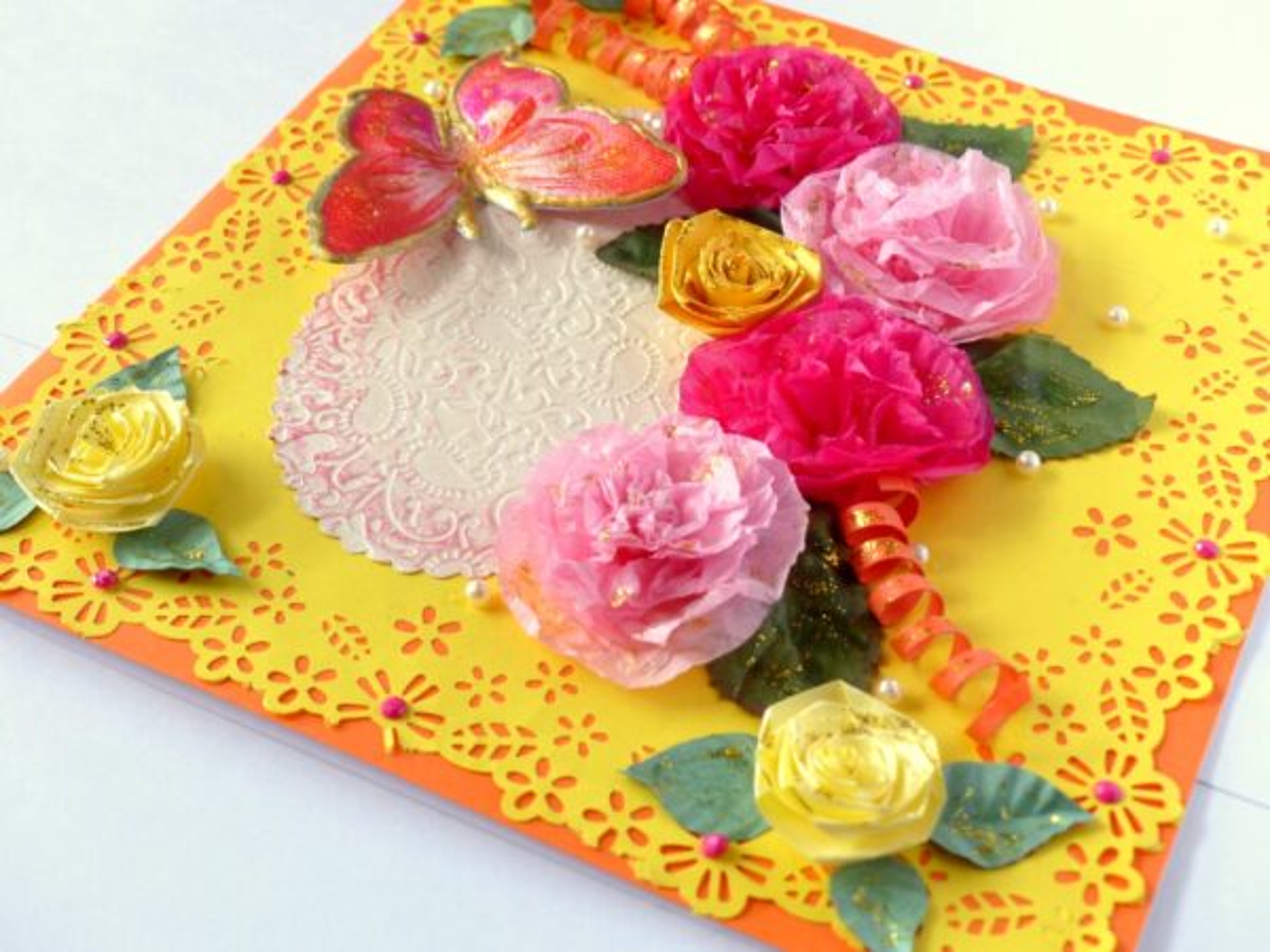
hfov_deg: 38.2
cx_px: 635
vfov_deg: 29.1
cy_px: 476
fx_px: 1834
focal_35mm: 50
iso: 100
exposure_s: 1/125
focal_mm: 9.1
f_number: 2.8
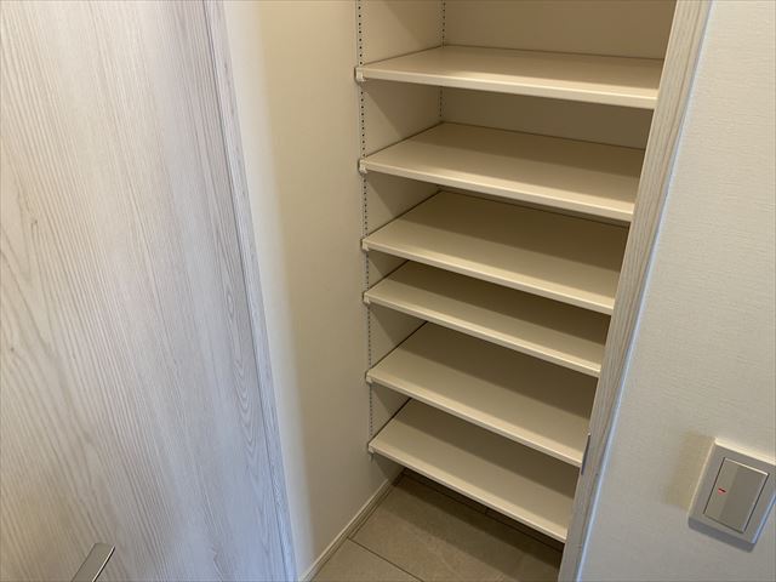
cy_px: 291
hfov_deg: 67.3
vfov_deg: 53.1
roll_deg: +1.2
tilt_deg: -29.9
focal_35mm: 26
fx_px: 583
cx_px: 388
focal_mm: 4.25
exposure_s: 1/50
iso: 80
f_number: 1.8
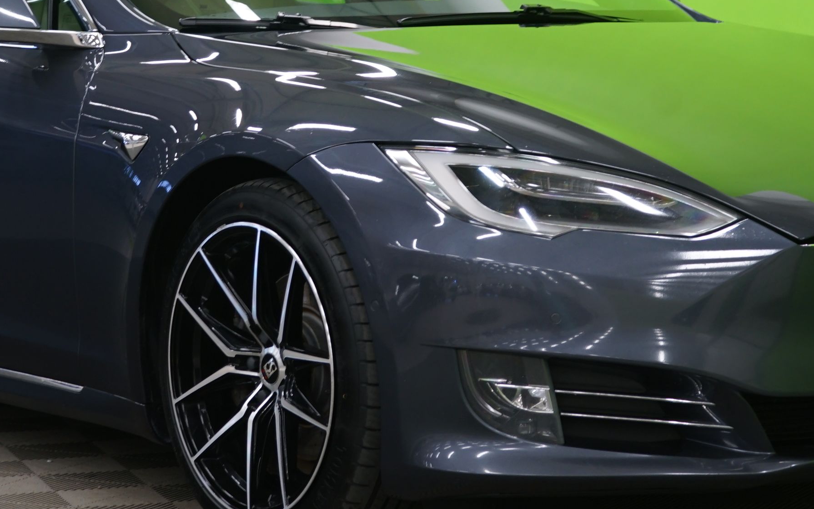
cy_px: 91
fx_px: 2684
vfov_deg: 10.8
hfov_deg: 17.2
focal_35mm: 121
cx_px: 346
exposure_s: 1/8
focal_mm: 54
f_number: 5
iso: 400
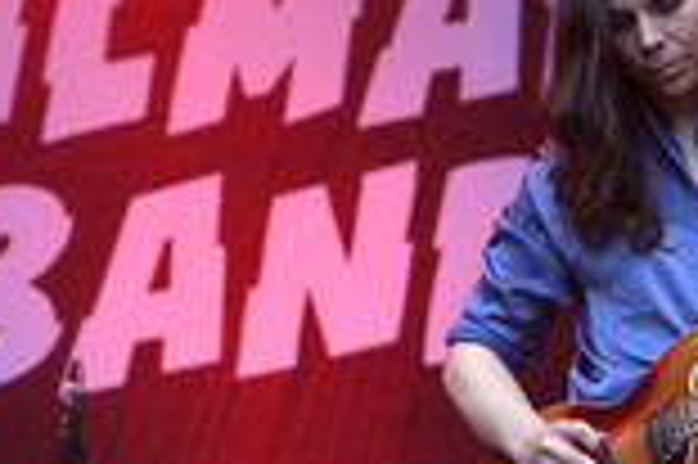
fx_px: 3951
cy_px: 198
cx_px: 88
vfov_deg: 6.7
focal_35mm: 204
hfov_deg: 10.1
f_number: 3.5
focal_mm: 70
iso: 800
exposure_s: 1/500
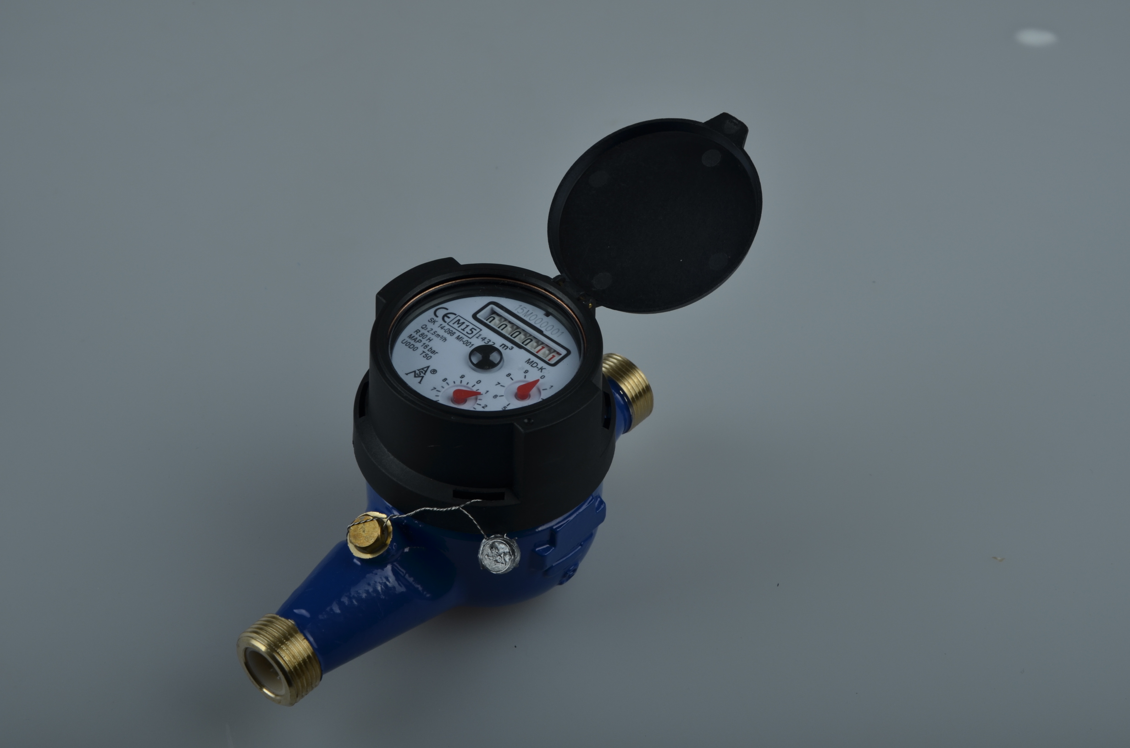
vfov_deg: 20.1
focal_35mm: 68
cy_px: 374
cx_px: 565
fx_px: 2114
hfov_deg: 29.9
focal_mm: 45
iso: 100
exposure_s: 1/200
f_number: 11
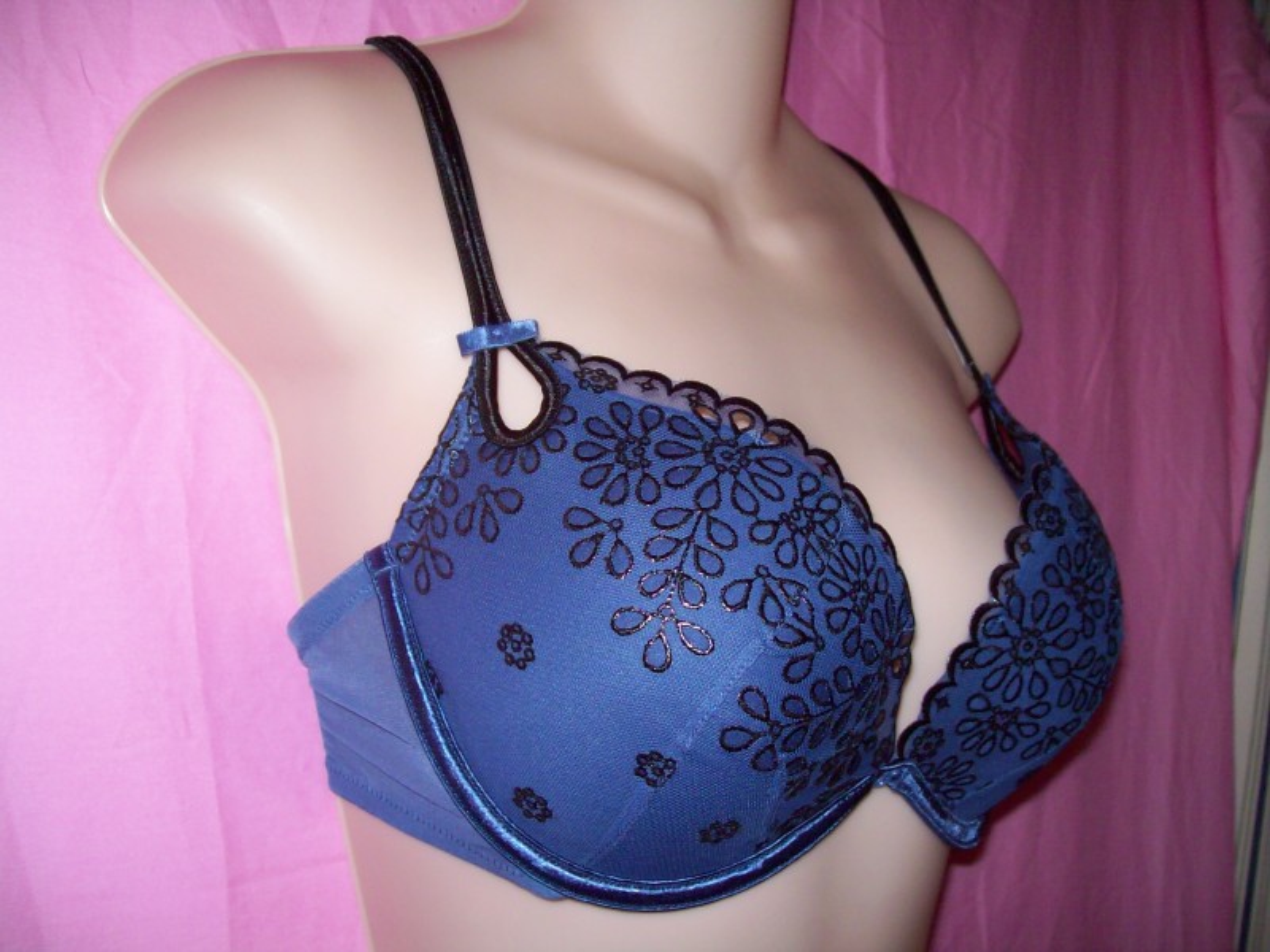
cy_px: 476
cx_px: 635
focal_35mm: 36
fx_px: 1321
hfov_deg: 51.4
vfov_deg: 39.7
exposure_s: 1/64
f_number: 2.7
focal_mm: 6
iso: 80
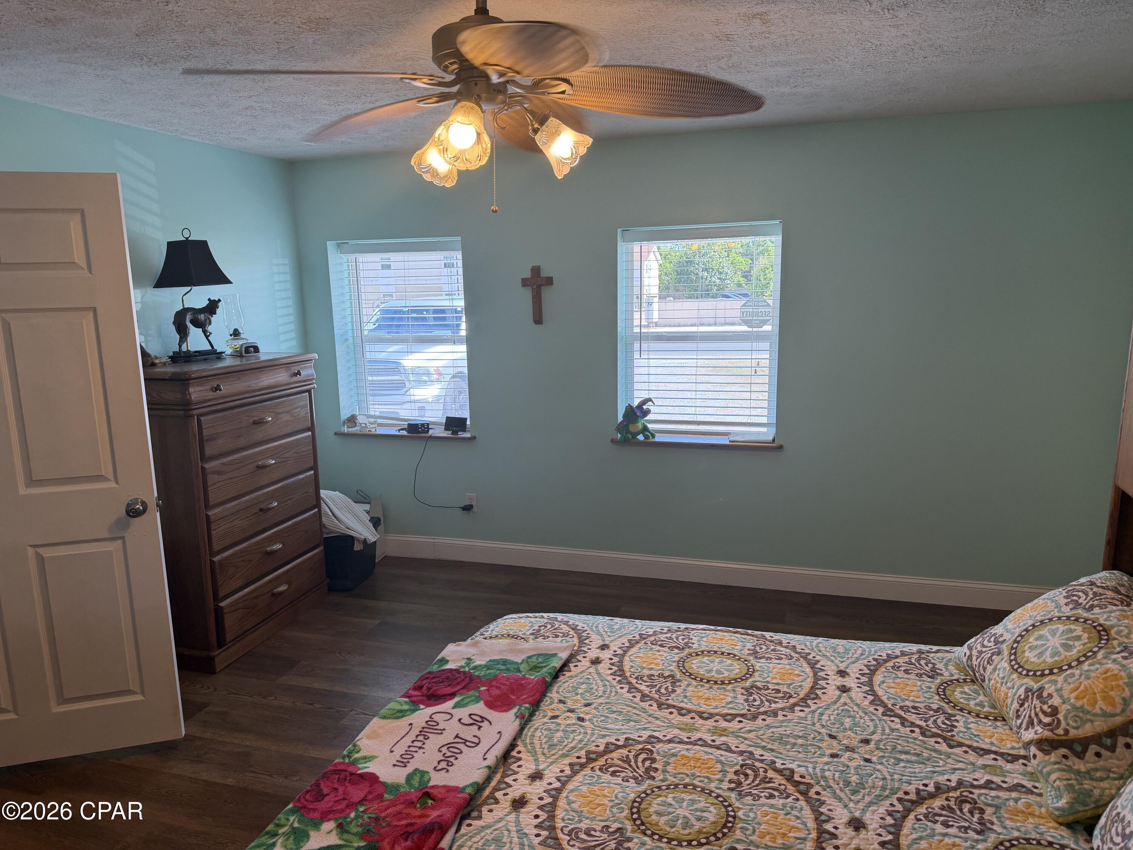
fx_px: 786
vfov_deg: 56.8
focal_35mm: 24
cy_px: 425
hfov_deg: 71.6
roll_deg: +1.6
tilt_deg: -13.4
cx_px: 566
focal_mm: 6.76
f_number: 1.78
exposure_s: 1/133
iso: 100
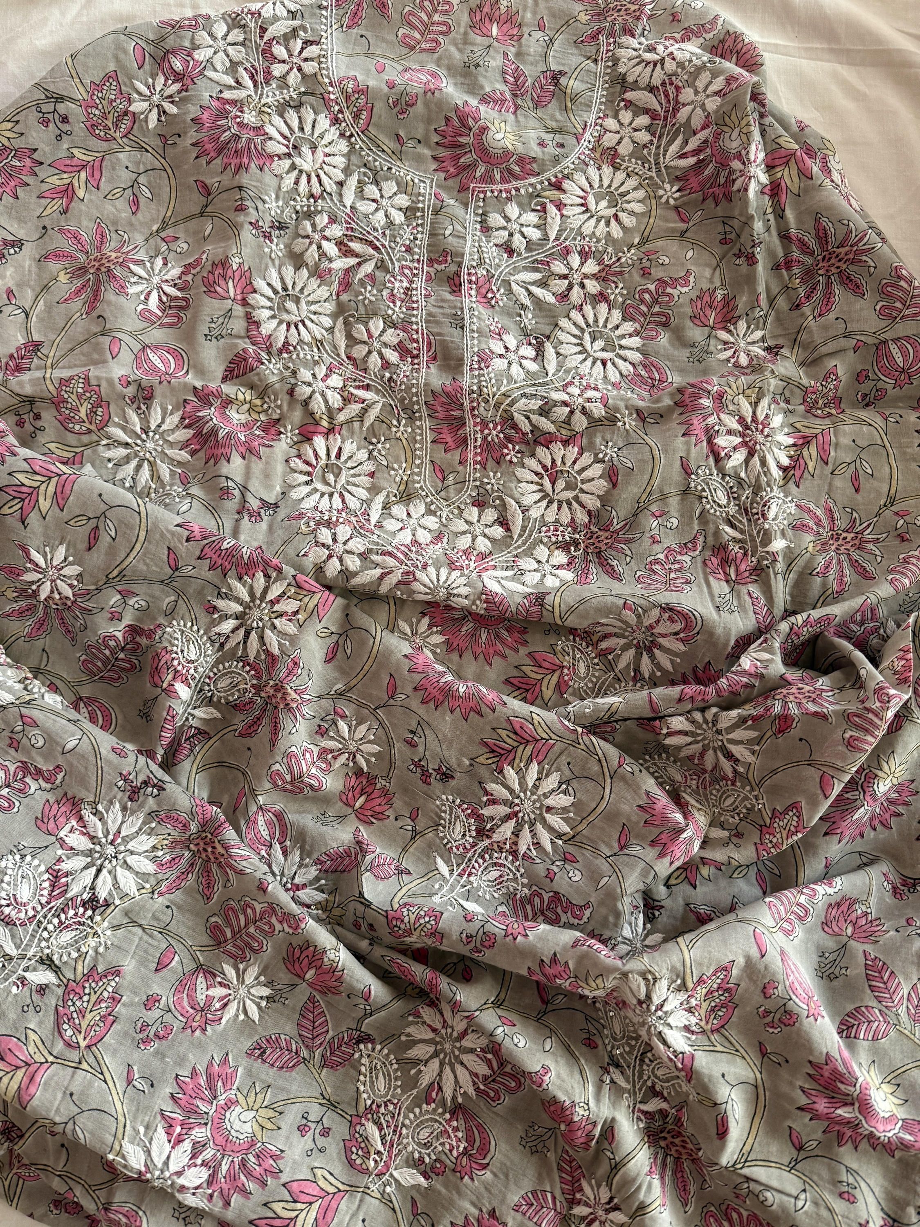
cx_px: 460
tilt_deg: -82.9
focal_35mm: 24
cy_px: 614
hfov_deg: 56.8
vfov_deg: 71.6
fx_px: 850
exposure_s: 1/60
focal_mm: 6.76
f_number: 1.78
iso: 200
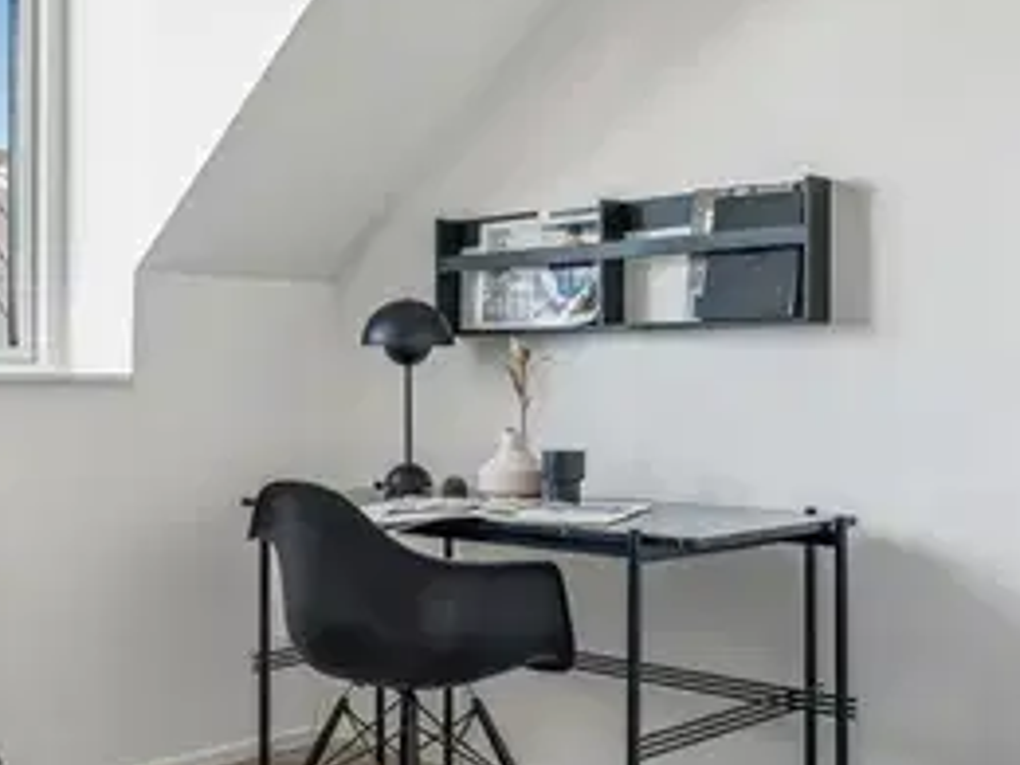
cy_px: 396
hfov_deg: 41.1
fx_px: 1326
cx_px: 282
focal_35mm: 45
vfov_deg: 32.2
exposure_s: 1/50
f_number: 5
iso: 400
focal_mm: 29
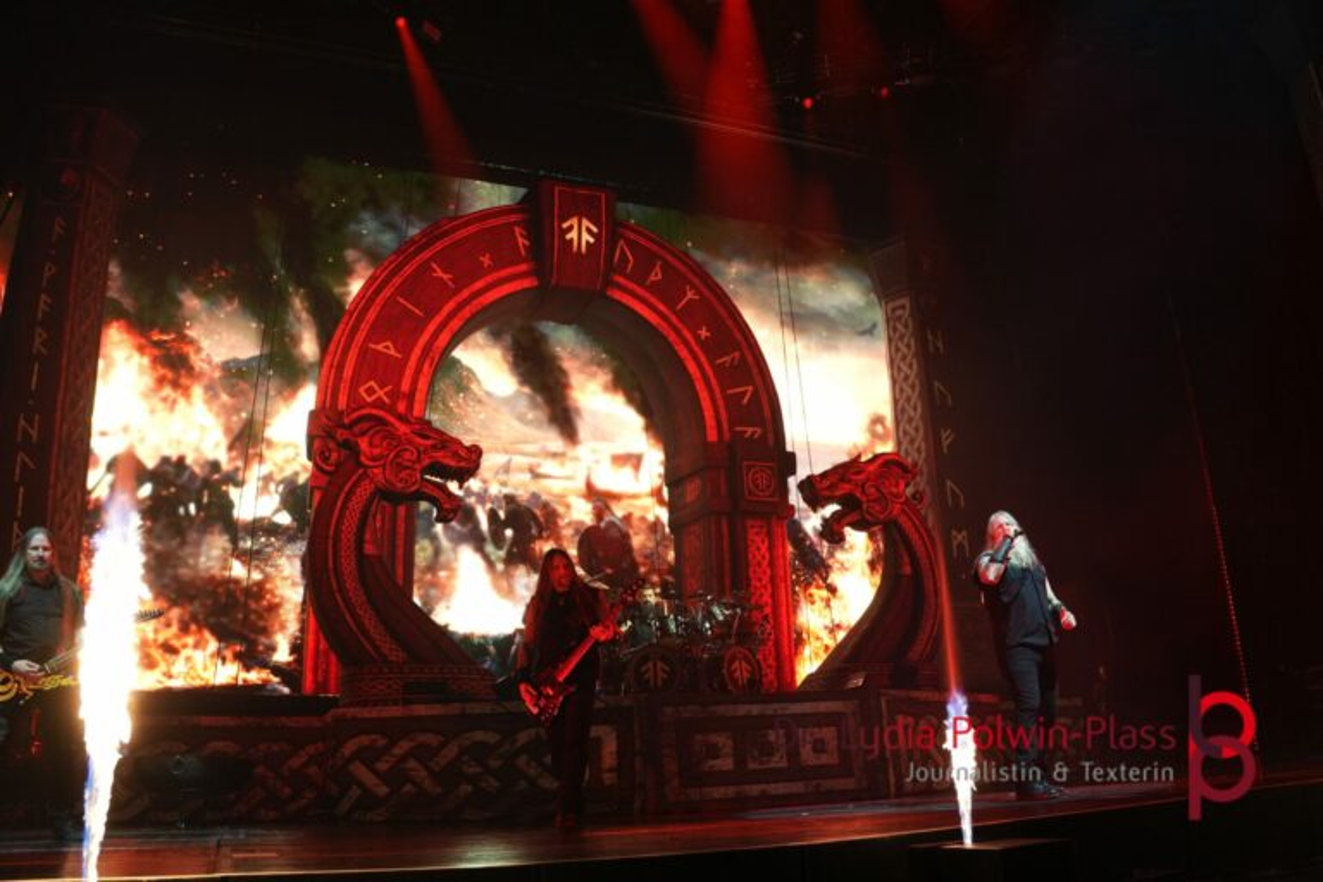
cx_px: 662
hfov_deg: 67.4
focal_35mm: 27
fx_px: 992
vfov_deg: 47.9
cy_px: 441
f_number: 4
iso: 1600
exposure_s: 1/160
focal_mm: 18
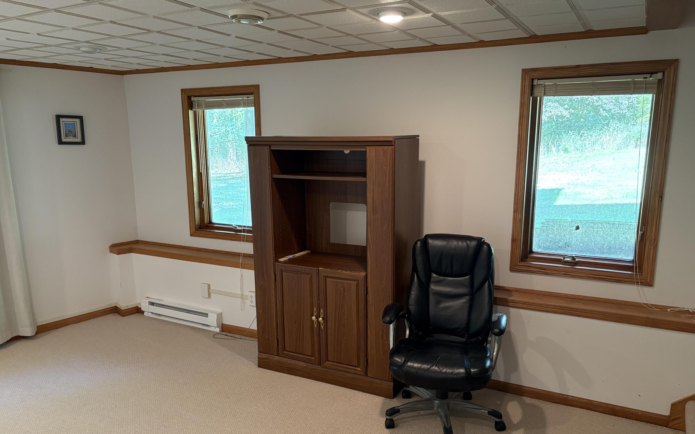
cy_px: 248
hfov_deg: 66.5
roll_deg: +1.1
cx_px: 352
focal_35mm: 28
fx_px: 530
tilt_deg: -11.7
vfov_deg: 44.4
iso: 200
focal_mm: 5.96
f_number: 1.6
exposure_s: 1/60
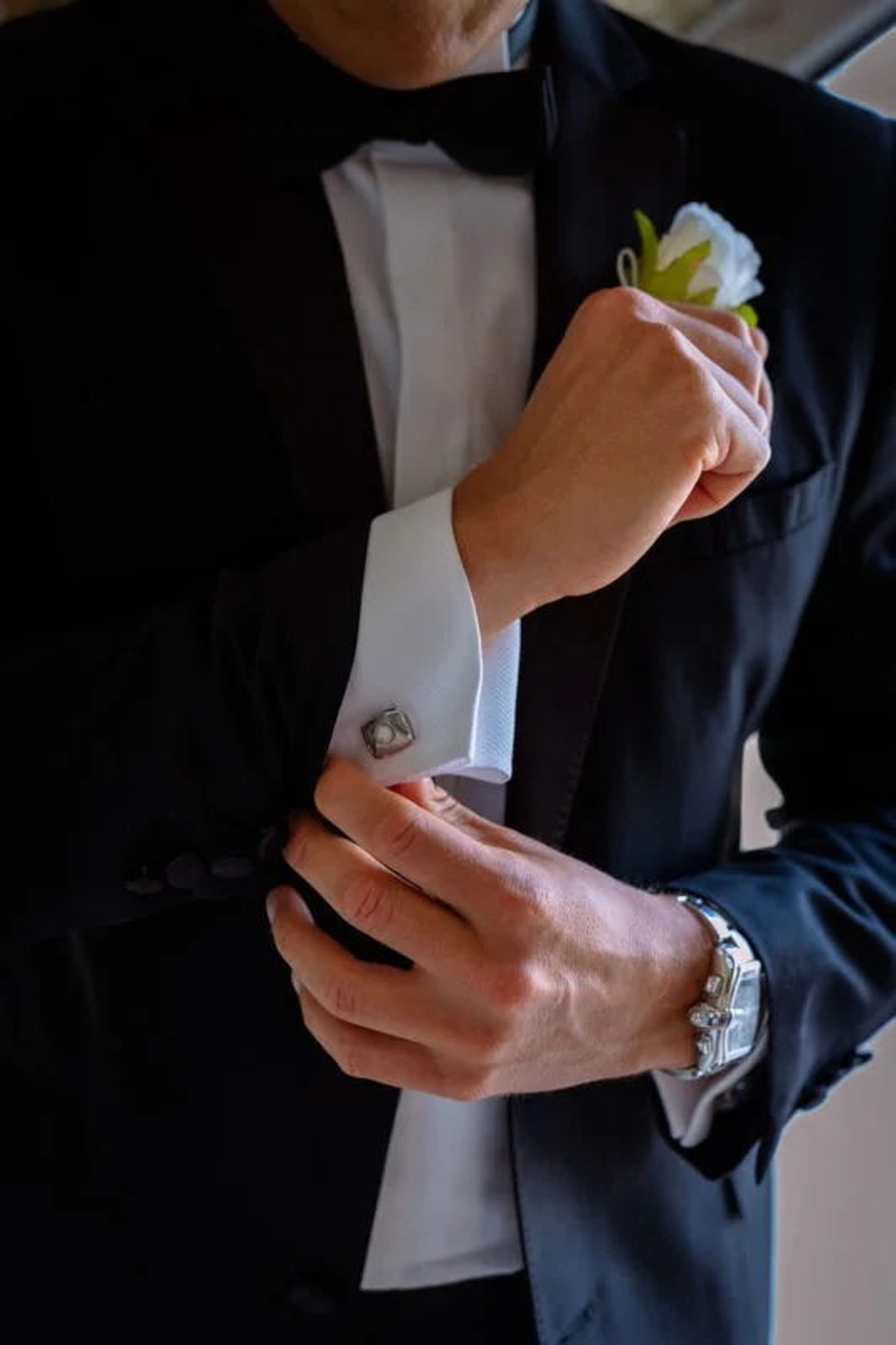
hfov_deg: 30.5
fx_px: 1643
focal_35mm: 44
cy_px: 672
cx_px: 448
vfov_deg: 44.5
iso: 800
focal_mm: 44
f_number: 2.8
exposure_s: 1/200
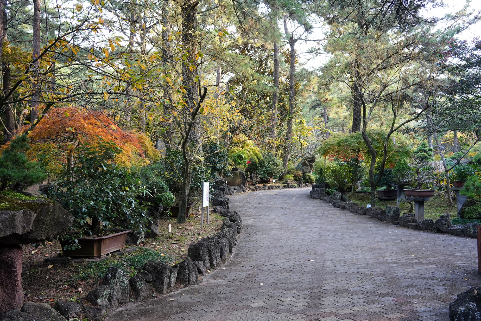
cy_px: 160
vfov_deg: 37.9
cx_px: 240
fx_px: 468
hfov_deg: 54.4
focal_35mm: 35
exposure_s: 1/100
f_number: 7.1
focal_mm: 35
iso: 1000
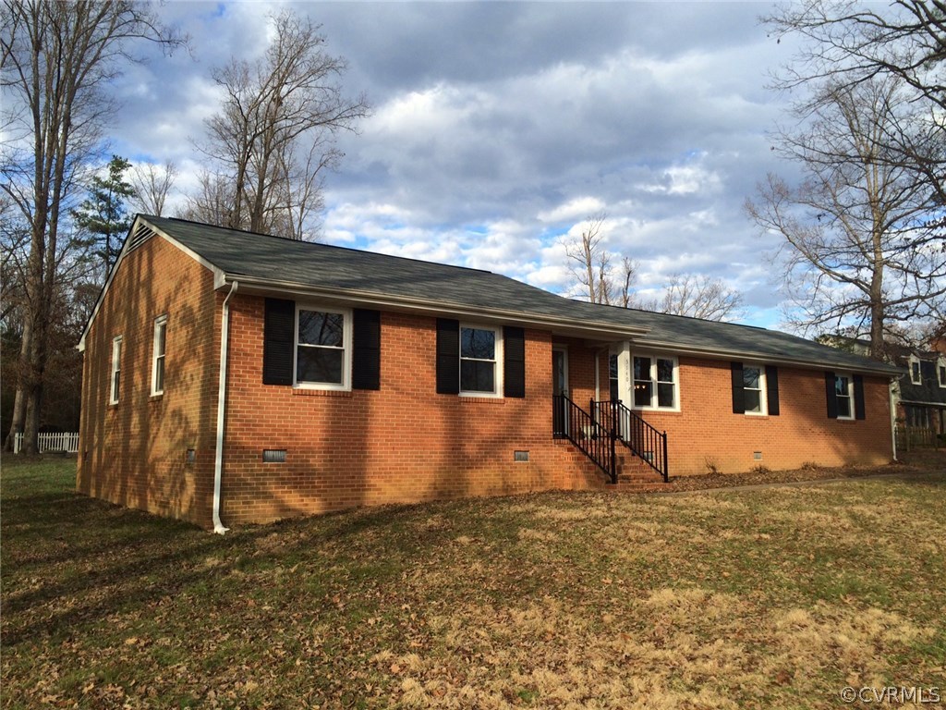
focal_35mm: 29
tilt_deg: +7.8
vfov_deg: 48.2
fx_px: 793
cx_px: 473
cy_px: 355
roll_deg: +0.3
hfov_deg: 61.7
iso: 32
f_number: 2.2
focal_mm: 4.15
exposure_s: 1/1208
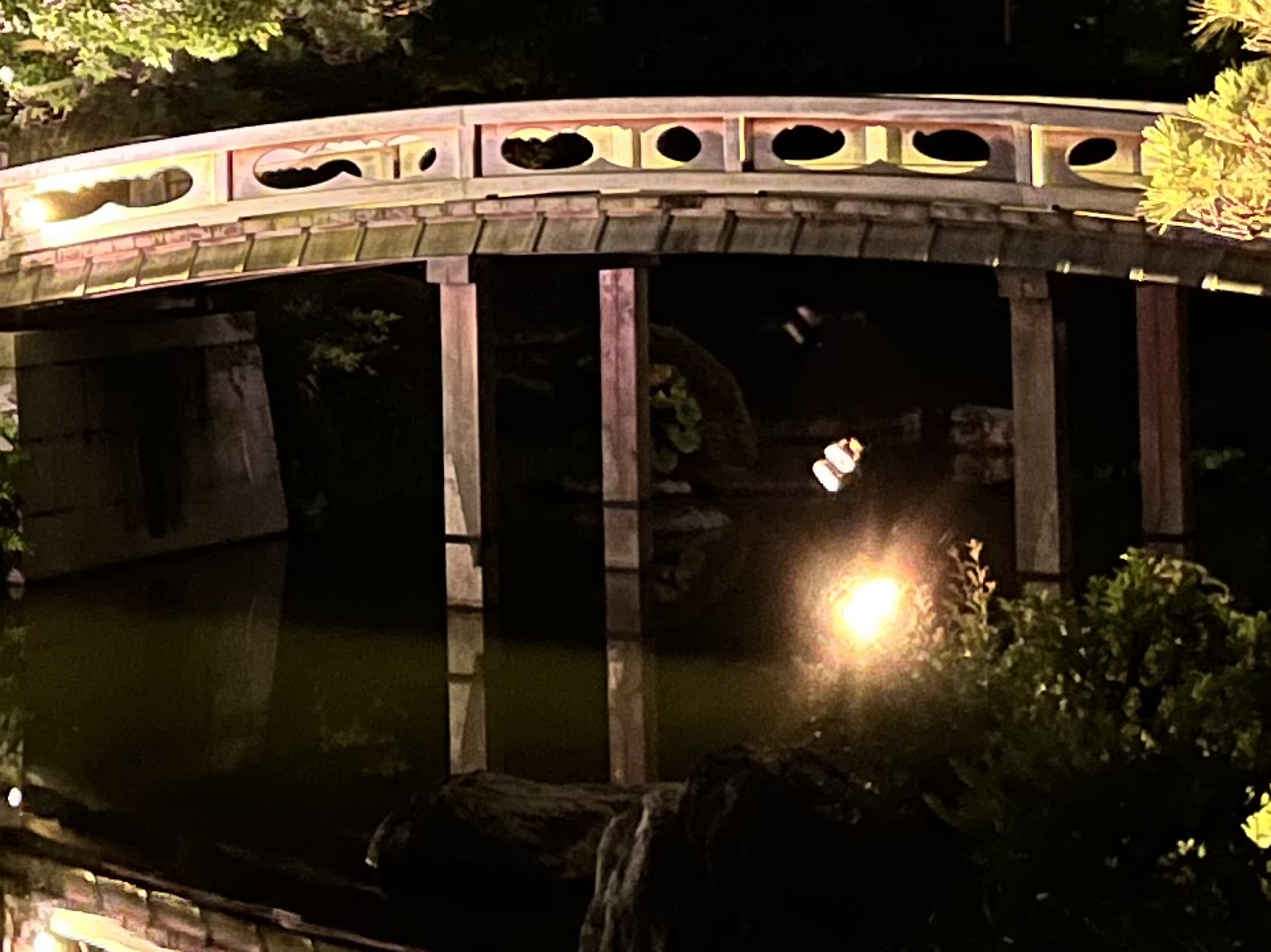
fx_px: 4001
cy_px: -123
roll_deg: +1.1
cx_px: -297
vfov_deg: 13.3
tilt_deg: +2.6
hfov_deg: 17.2
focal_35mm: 109
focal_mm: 5.1
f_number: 1.6
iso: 800
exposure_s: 1/9
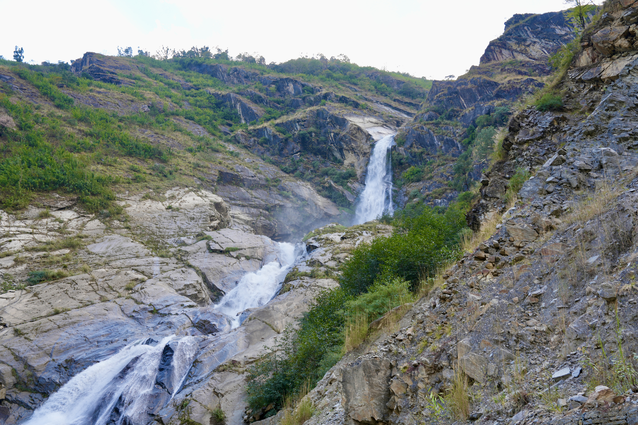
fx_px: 585
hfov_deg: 57.2
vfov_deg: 40.0
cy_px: 212
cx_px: 319
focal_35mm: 33
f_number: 4.5
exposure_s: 1/100
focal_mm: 33
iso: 100
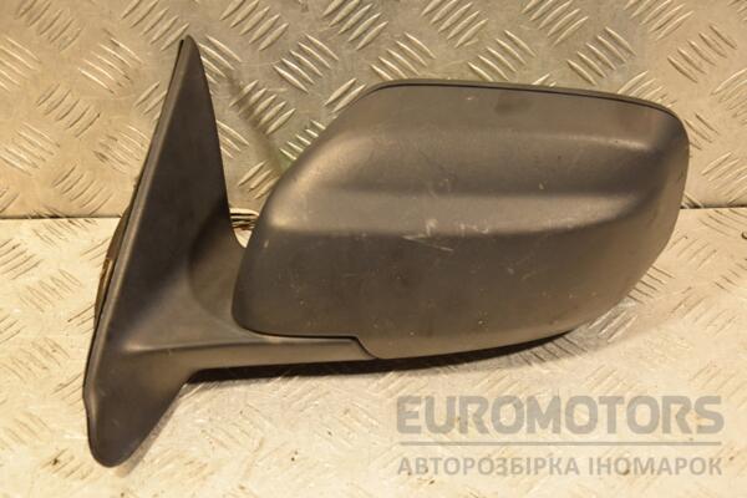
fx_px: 1494
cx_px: 374
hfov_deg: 28.1
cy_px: 249
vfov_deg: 18.9
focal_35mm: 72
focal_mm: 48
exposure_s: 1/125
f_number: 5.6
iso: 800
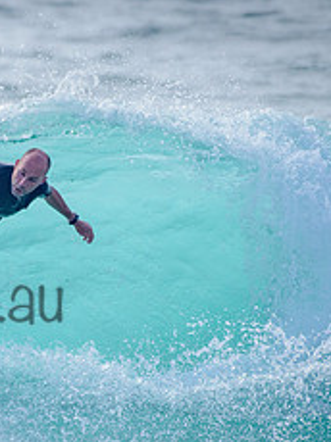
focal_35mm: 1489
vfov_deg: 1.3
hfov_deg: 1.0
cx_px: -96
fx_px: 19019
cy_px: 194
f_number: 5.6
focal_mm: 500
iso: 200
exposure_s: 1/2000
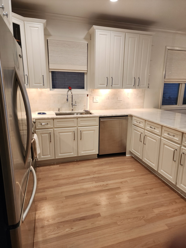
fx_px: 165
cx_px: 93
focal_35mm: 23
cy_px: 124
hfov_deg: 58.9
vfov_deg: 73.9
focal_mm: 6.4
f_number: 1.8
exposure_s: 1/120
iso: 160
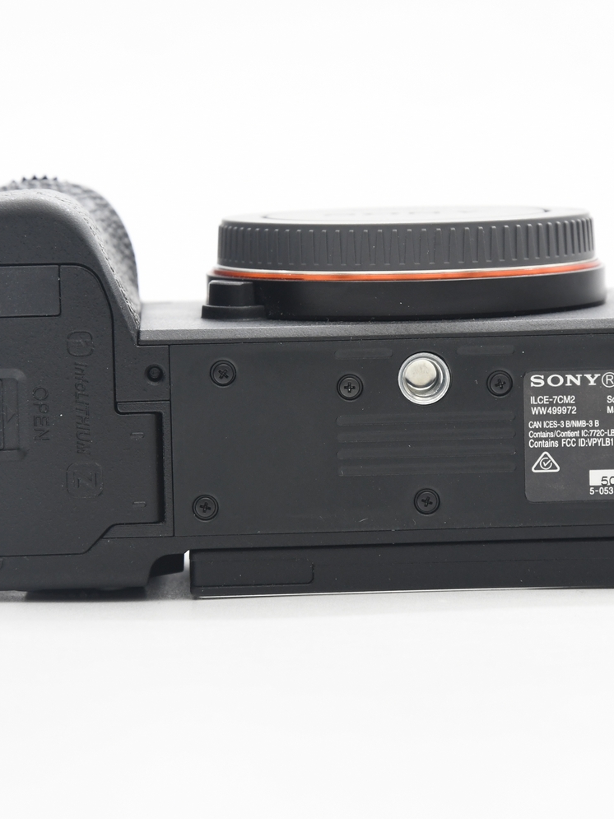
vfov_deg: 11.4
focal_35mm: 174
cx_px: 328
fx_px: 4116
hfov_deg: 8.5
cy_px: 409
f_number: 7.1
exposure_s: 1/100
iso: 1000
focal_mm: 80
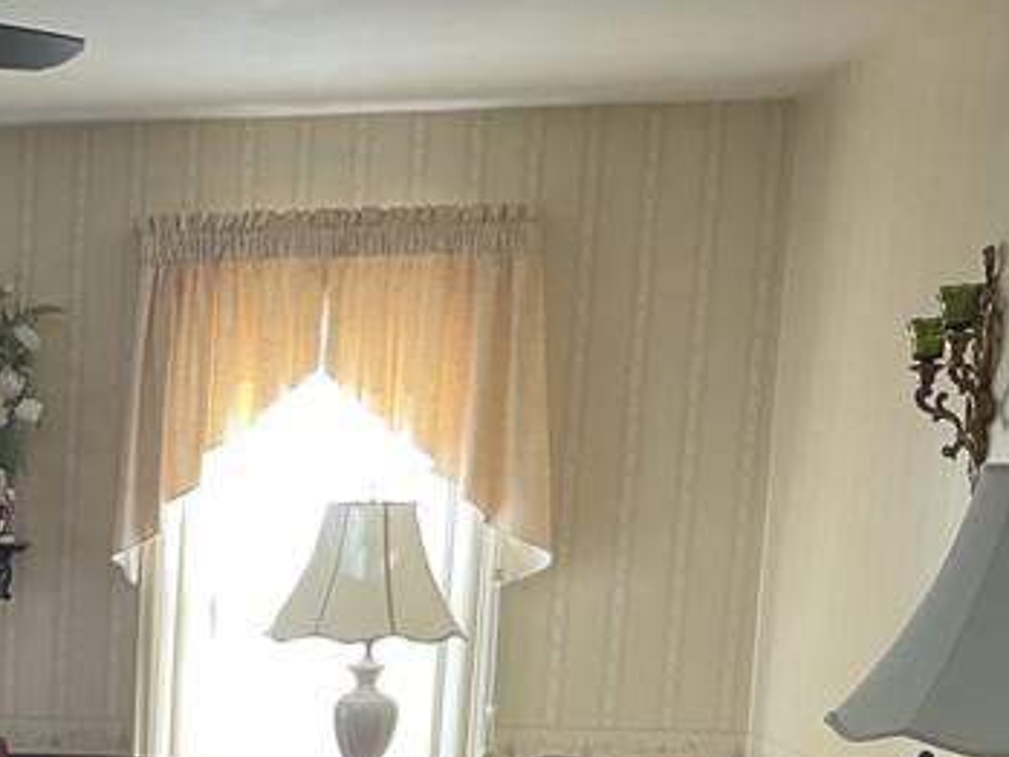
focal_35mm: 85
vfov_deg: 16.6
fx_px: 2478
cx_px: -448
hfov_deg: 20.2
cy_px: 939
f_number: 1.8
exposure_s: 1/60
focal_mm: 3
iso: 50
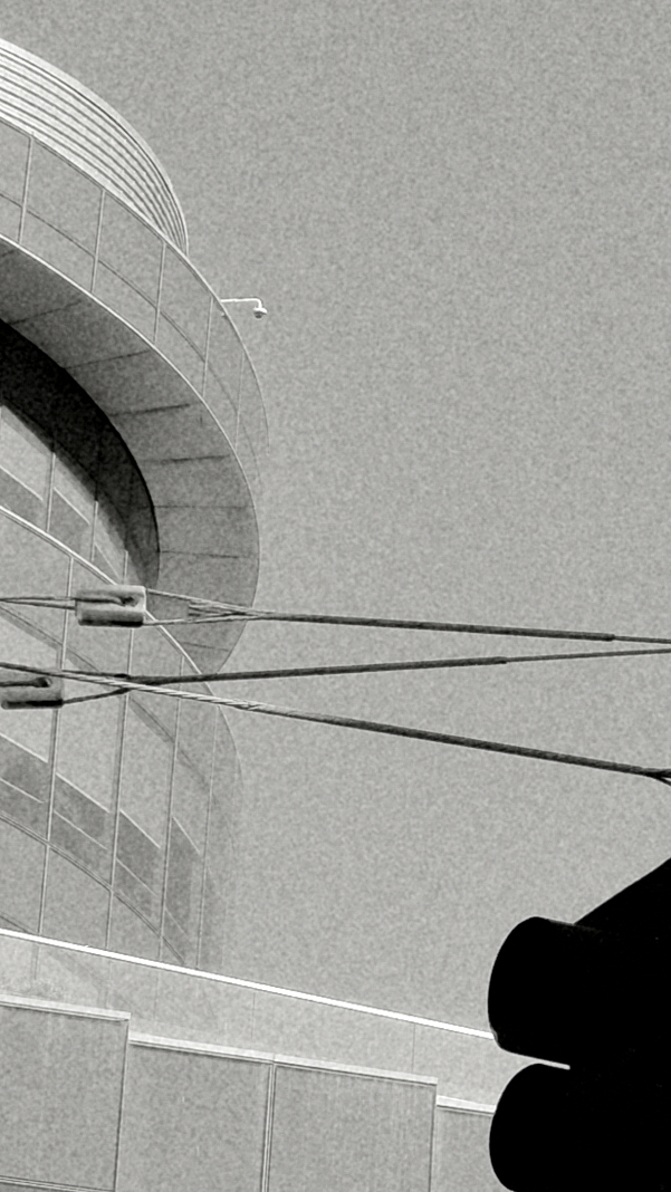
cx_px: 975
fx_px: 6229
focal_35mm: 197
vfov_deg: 10.9
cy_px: 991
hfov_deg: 6.1
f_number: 5.6
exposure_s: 1/640
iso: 500
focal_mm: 17
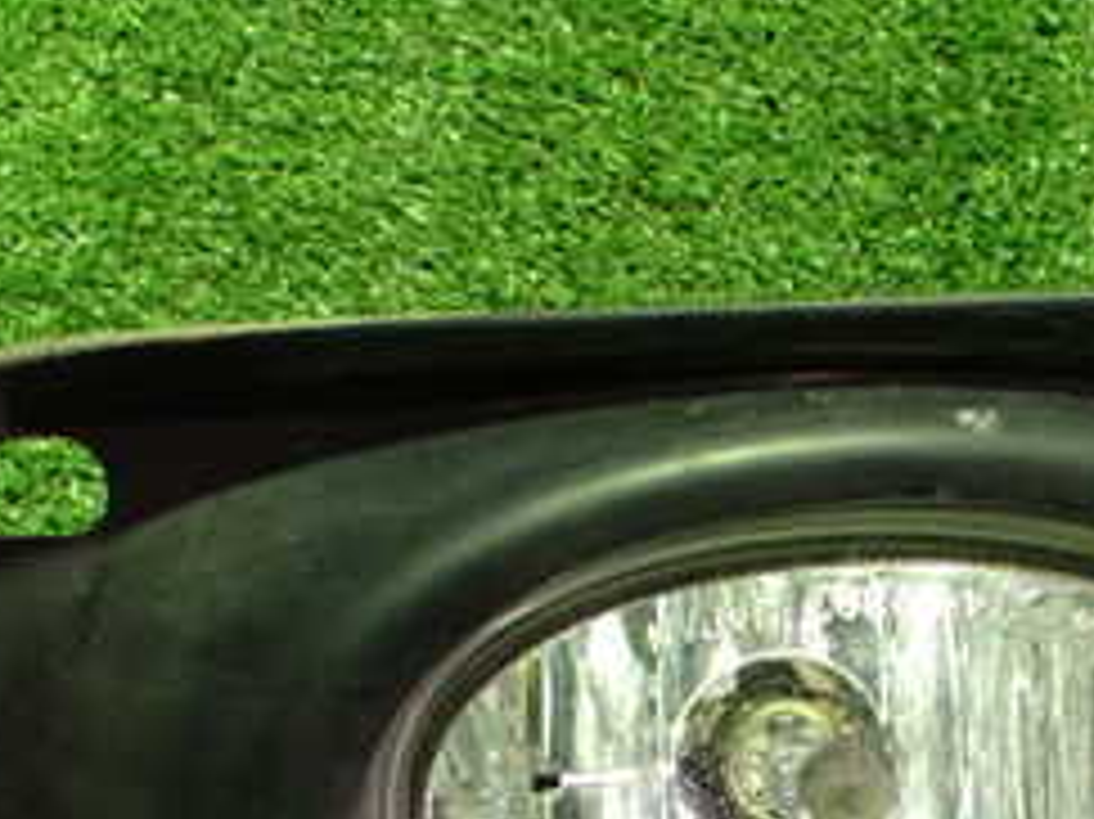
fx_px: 2338
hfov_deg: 26.0
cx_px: 846
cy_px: 792
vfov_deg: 19.4
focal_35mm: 74
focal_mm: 5.4
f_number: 2.3
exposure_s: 1/30
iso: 1000
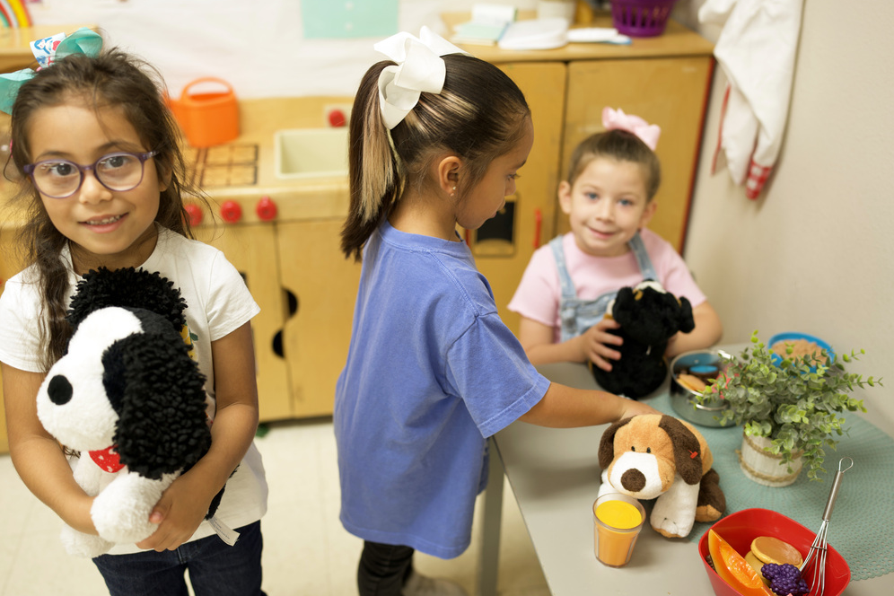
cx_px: 438
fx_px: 894
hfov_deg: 53.1
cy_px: 300
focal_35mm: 36
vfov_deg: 36.9
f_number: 2
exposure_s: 1/50
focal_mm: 35
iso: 200
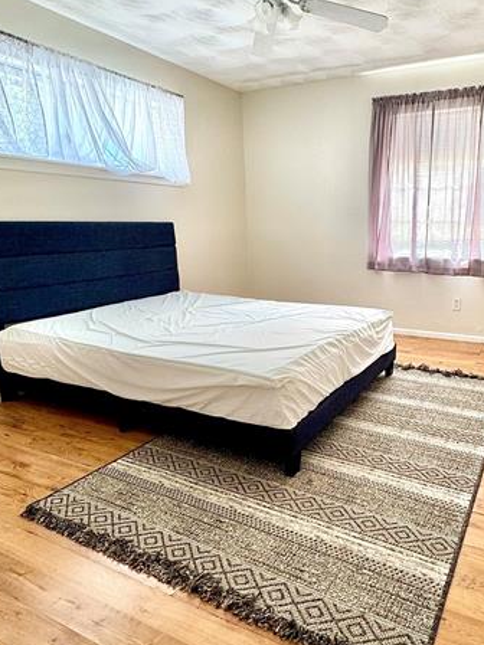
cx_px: 336
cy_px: 310
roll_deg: +0.3
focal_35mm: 24
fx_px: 447
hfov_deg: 55.2
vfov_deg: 71.6
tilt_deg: -11.7
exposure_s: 1/99
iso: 160
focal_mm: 2.22
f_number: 2.2
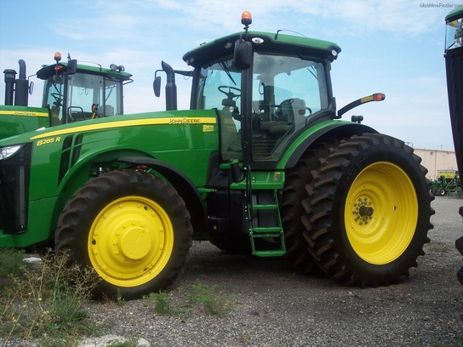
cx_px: 232
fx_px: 522
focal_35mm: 39
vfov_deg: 36.8
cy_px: 174
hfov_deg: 47.9
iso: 100
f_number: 4
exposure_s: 1/500
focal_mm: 8
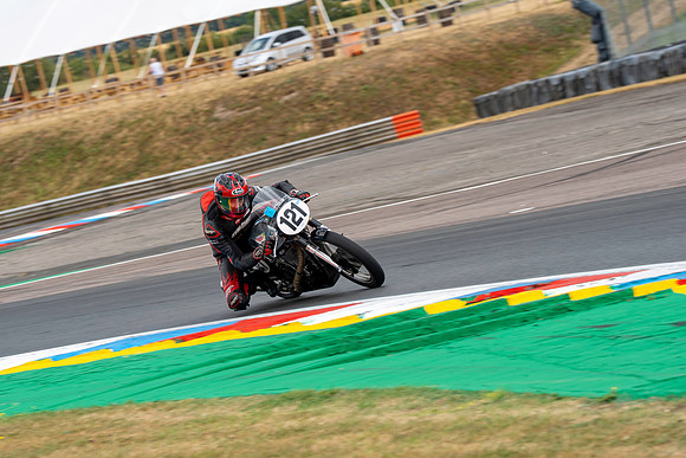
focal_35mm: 217
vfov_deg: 6.3
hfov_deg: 9.5
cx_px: 285
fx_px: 4132
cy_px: 218
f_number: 8
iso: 125
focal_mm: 178
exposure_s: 1/250
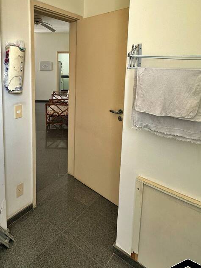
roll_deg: -1.7
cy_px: 91
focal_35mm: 24
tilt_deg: -7.4
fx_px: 186
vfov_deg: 69.6
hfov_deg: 55.4
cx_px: 63
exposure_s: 1/99
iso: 100
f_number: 2.2
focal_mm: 2.22
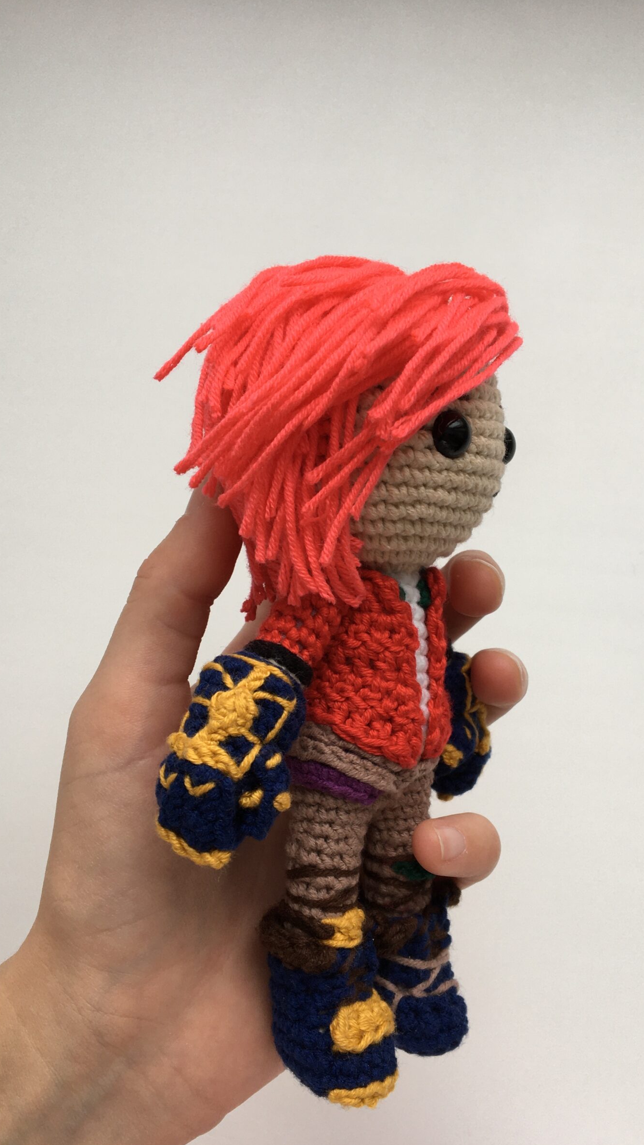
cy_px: 613
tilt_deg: -81.0
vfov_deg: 58.0
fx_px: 1032
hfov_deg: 34.6
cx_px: 333
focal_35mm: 34
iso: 25
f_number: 2.2
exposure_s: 1/50
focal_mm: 4.15
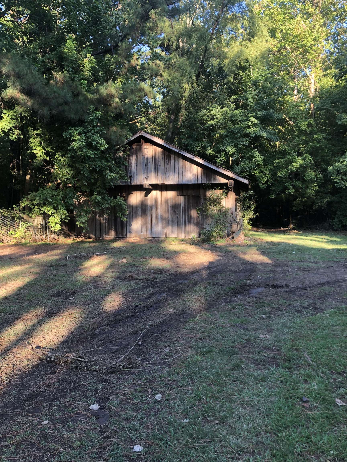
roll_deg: +0.7
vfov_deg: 63.4
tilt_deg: -3.0
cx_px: 174
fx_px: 374
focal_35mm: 28
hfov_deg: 49.7
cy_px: 231
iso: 50
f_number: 1.8
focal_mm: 3.99
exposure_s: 1/120
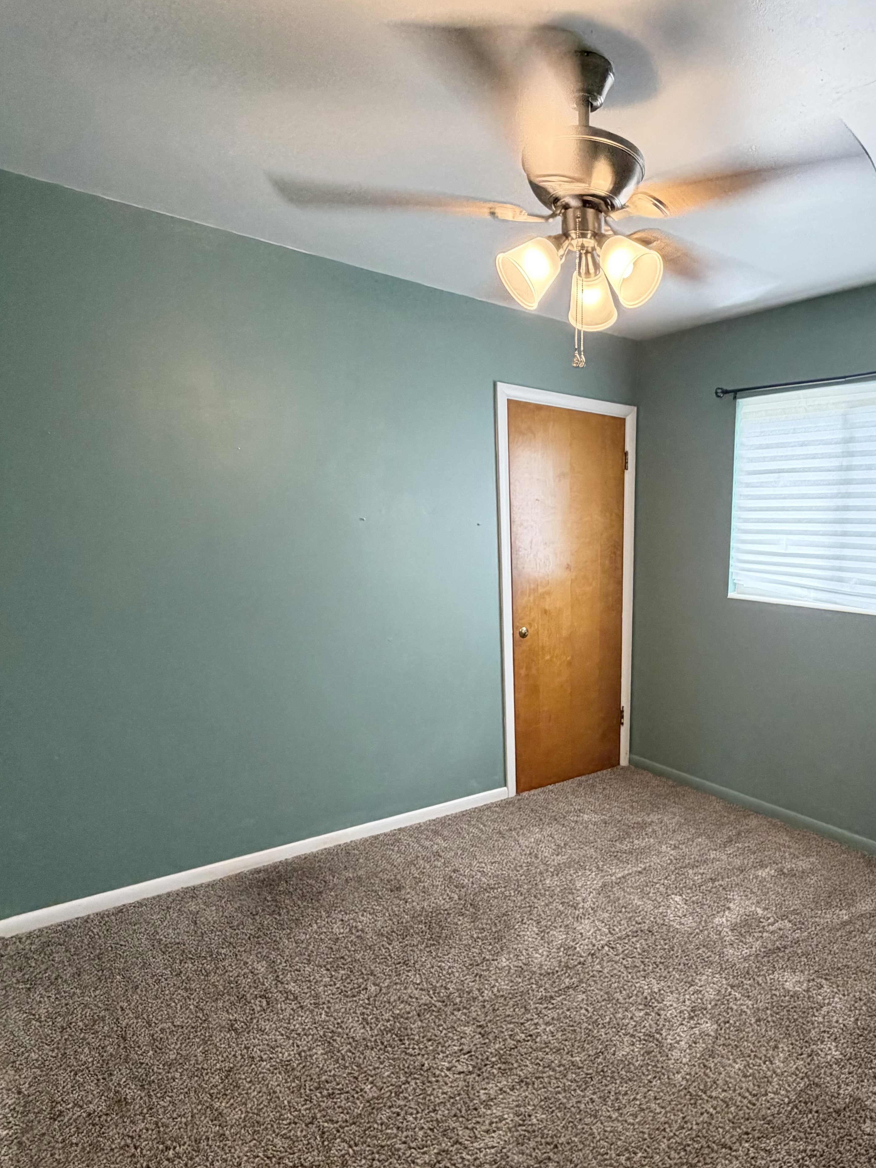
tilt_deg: -13.9
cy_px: 717
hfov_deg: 60.2
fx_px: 709
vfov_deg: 77.8
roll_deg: -2.0
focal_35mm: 21
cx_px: 650
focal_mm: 2.22
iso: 250
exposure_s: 1/60
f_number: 2.2
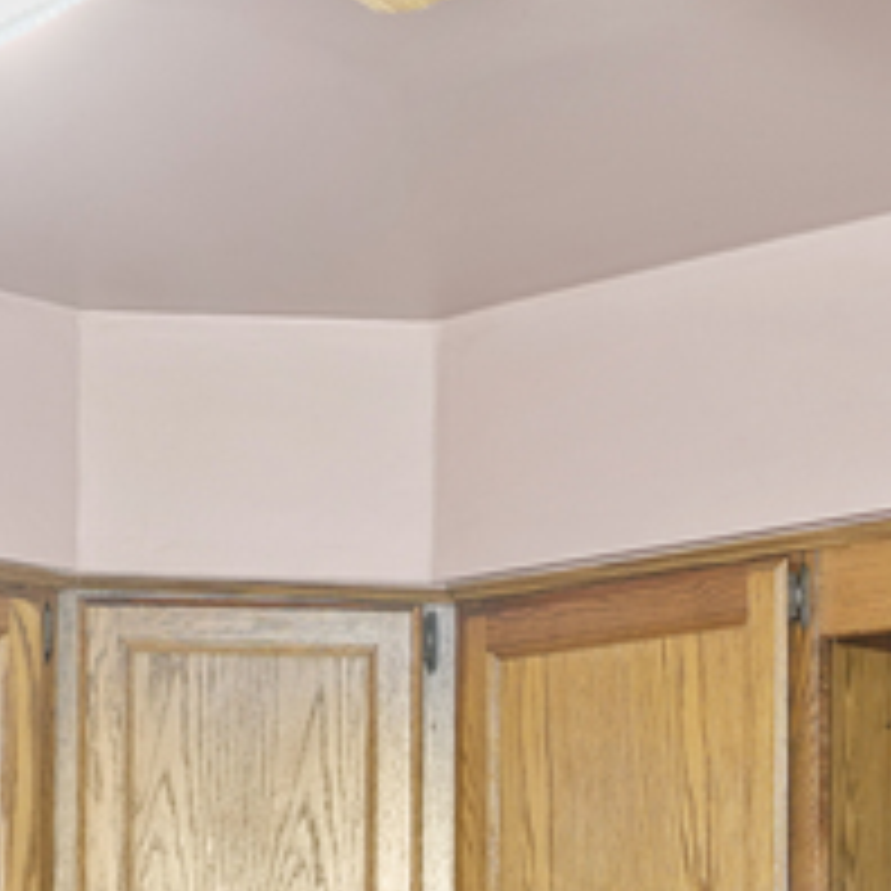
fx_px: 3232
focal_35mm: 111
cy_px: 1102
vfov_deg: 15.1
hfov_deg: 15.2
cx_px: 1010
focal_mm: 16
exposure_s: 1.6
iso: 500
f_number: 8
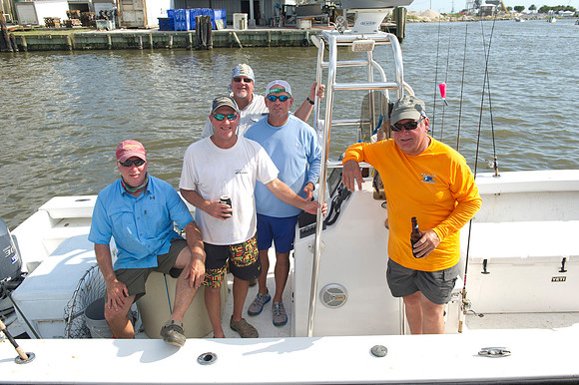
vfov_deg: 44.9
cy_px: 192
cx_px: 290
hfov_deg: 63.7
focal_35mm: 29
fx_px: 466
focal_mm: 29
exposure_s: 1/250
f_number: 8
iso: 125
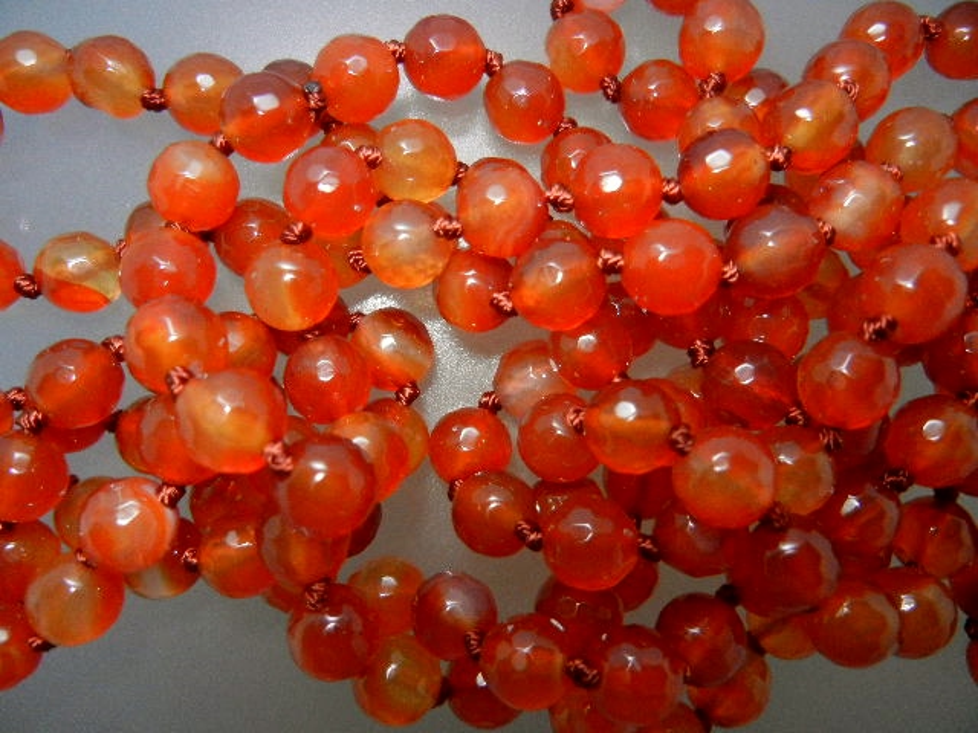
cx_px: 489
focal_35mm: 30
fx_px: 848
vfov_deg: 46.8
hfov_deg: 60.0
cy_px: 366
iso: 800
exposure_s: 1/30
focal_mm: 5.4
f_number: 7
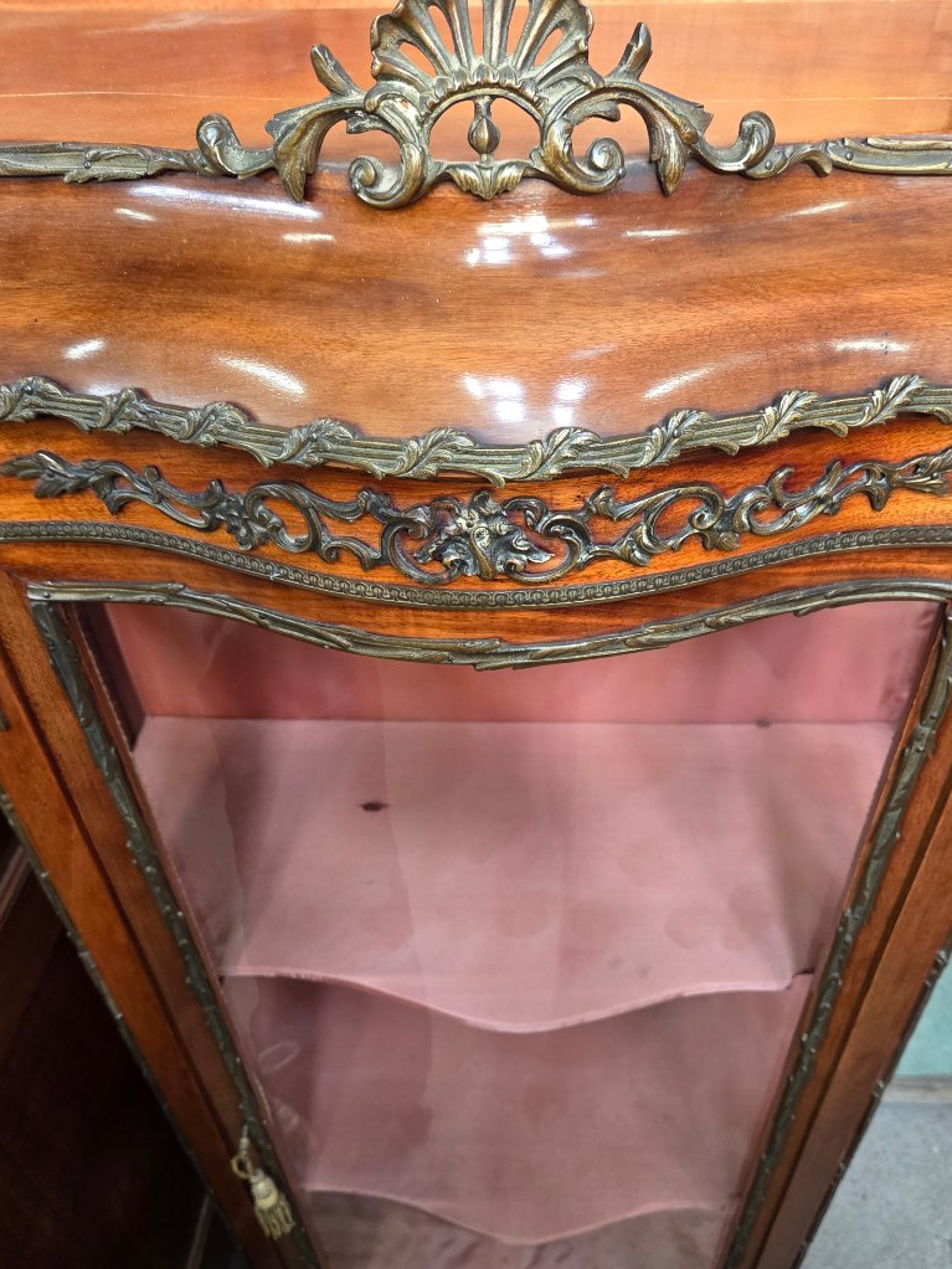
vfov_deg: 65.0
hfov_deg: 51.4
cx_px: 495
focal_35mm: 27
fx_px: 990
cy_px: 728
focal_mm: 5.4
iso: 640
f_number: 1.8
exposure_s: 1/100
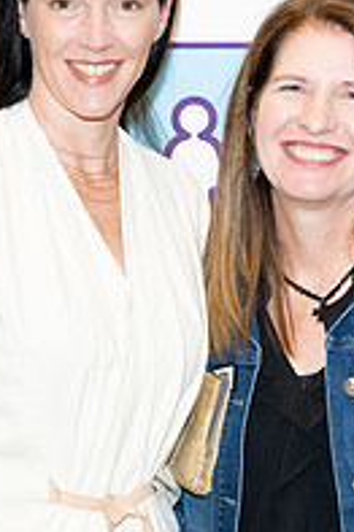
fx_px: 2733
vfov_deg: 11.1
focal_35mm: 185
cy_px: 343
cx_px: 287
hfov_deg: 7.4
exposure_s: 1/160
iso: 800
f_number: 5.6
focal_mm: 54
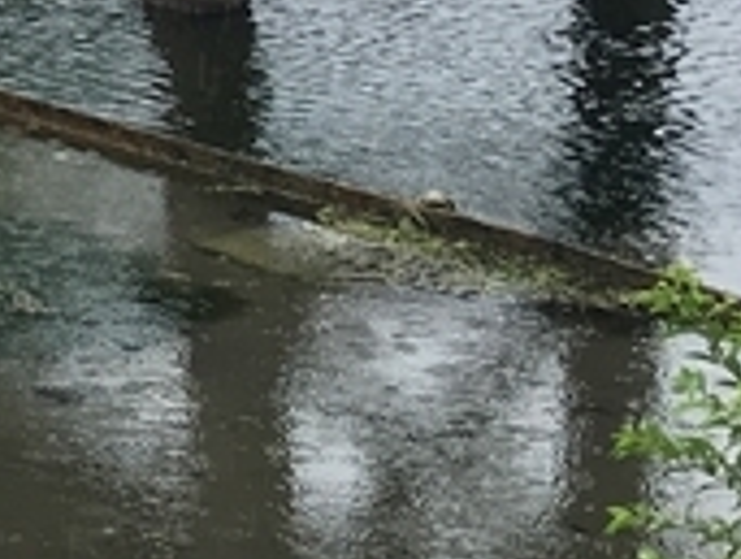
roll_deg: -0.5
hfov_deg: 9.1
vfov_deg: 6.8
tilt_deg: +1.4
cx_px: -763
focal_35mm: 203
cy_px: -910
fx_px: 4355
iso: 25
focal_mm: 4.15
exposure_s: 1/336
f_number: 2.2
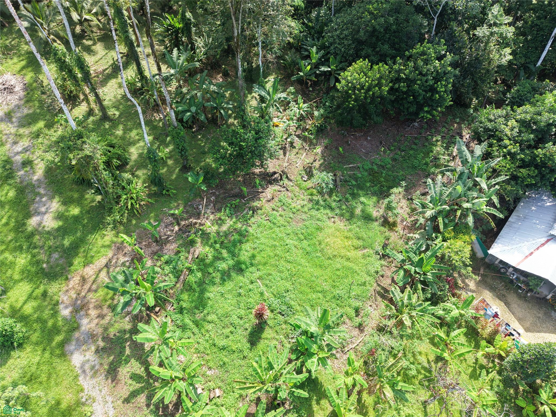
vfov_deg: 56.8
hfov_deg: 71.6
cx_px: 278
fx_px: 385
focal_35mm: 24
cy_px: 208
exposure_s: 1/800
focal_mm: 8.67
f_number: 1.8
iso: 200
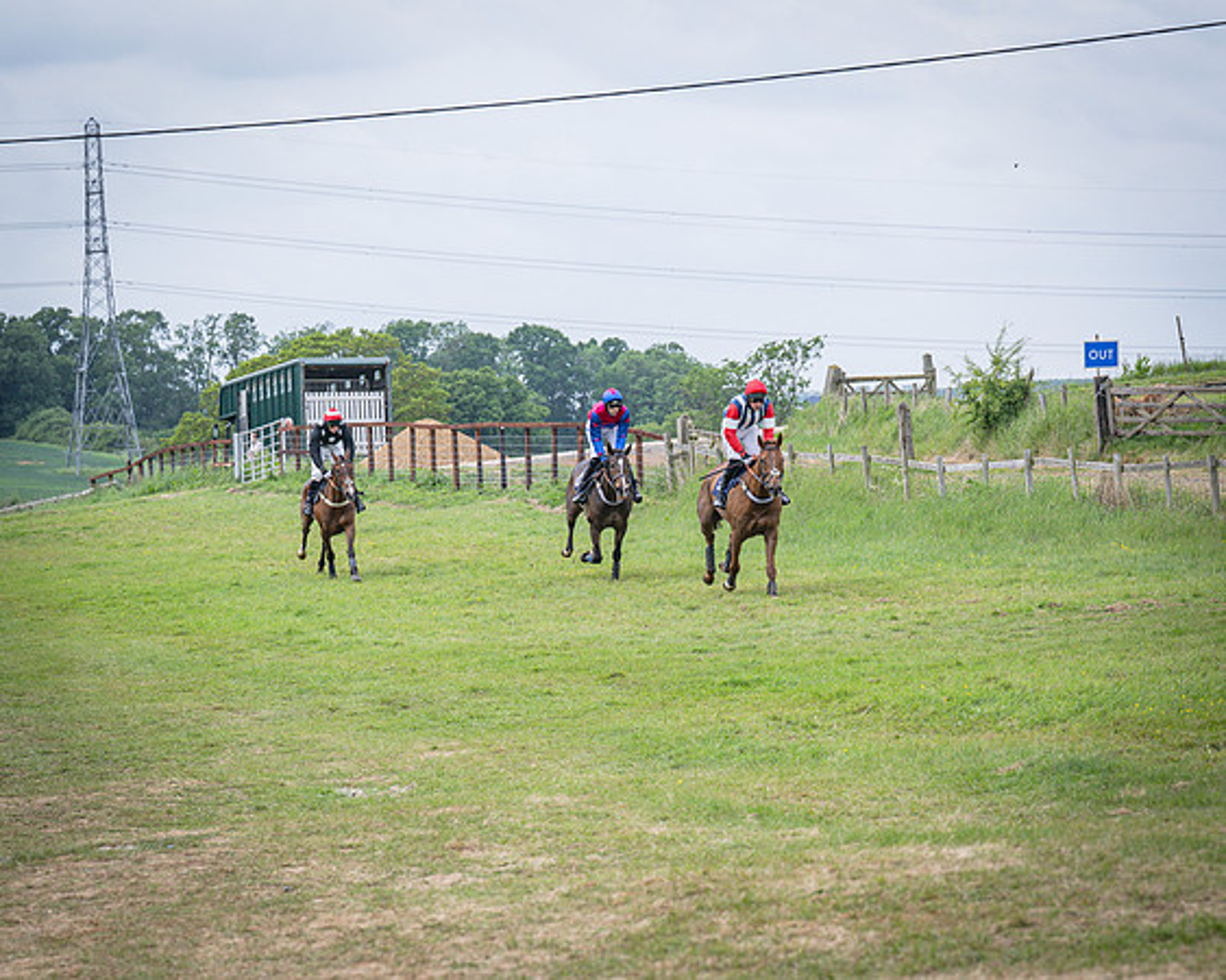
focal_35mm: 139
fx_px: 5034
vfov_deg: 11.1
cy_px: 555
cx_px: 686
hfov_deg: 13.9
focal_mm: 93
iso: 400
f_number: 5
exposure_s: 1/1600
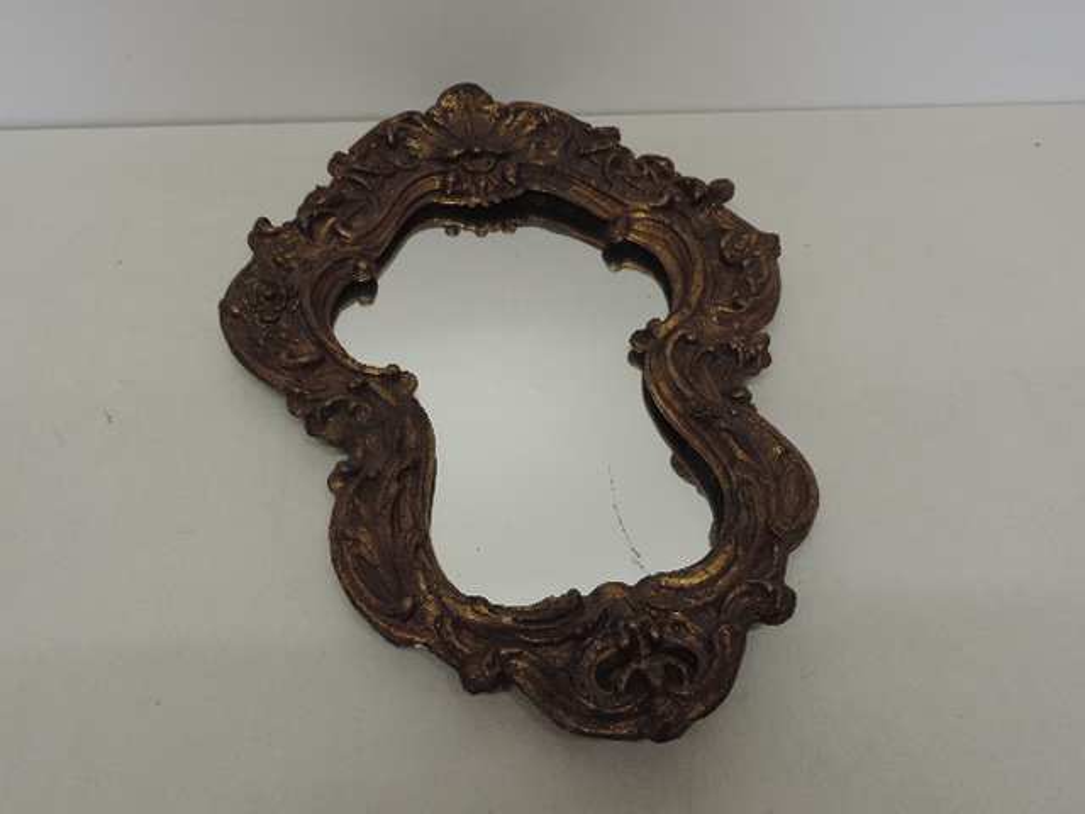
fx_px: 940
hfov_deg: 60.0
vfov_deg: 46.8
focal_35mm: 30
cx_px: 542
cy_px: 407
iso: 280
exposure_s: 1/30
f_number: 3.1
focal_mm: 5.3
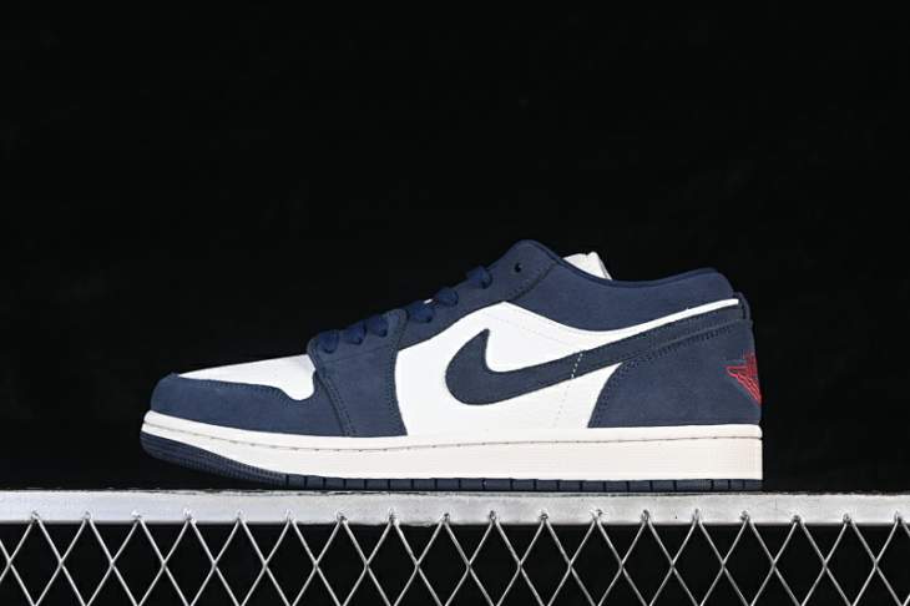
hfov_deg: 27.0
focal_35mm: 75
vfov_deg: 18.2
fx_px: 1895
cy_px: 303
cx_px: 455
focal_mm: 50
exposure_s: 1/80
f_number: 7.1
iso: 160
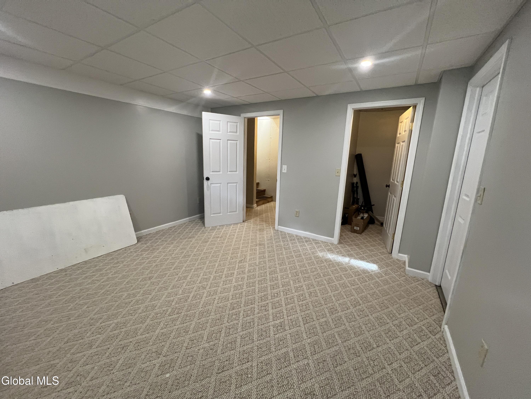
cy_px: 200
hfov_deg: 106.2
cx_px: 266
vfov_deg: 89.9
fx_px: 199
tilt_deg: -12.4
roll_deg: -1.5
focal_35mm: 13
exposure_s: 1/60
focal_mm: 1.57
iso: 320
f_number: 1.8
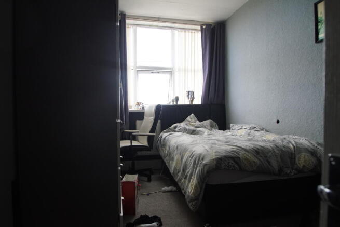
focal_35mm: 22
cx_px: 170
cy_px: 114
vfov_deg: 56.2
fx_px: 213
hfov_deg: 77.3
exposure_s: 1/160
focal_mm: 15
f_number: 4
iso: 1000
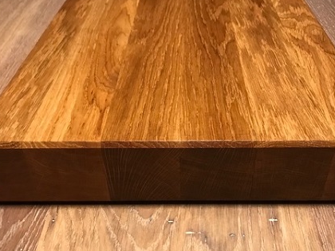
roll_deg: +0.8
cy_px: 161
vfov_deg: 35.7
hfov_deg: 46.7
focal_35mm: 40
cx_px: 191
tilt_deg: -39.0
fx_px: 387
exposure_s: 1/17
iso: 64
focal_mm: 3.99
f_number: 1.8
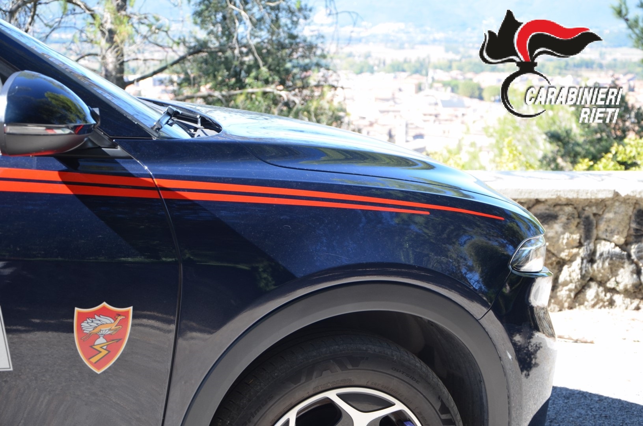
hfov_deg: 27.0
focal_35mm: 75
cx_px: 322
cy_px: 213
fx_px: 1337
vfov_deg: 18.1
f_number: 5.6
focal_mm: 50
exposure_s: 1/125
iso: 200
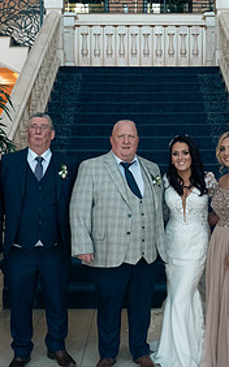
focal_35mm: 52
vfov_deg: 38.9
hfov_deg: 24.7
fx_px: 520
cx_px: 153
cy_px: 174
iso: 1250
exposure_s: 1/125
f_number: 5.6
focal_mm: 24
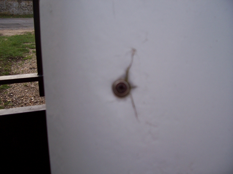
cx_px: 116
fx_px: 229
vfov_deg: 41.8
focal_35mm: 34
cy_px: 87
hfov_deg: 54.0
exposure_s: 1/494
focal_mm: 5.6
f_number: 2.7
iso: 80
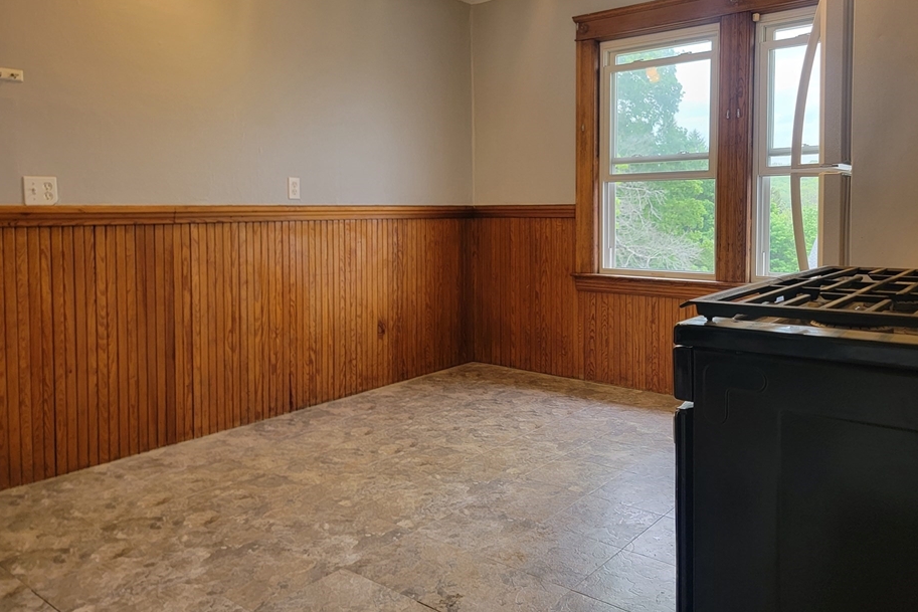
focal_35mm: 28
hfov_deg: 65.4
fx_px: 714
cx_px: 497
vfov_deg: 46.2
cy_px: 250
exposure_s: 1/120
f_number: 1.8
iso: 160
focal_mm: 6.7
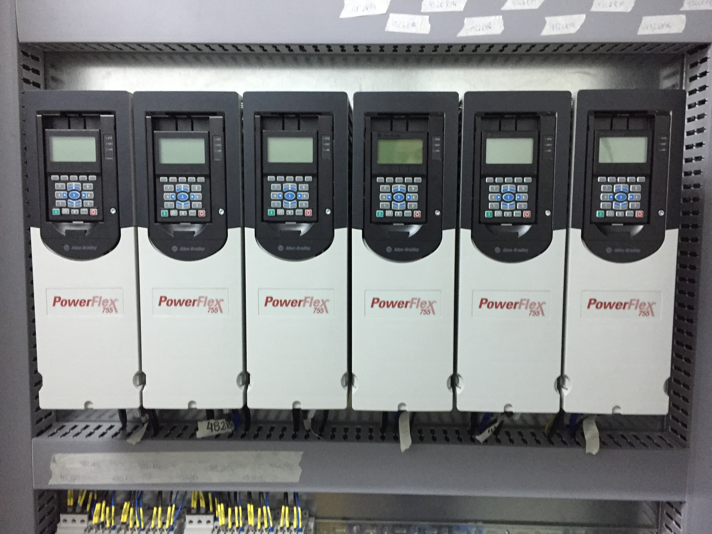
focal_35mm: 29
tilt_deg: -5.3
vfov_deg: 48.2
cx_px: 356
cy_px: 267
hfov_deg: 61.7
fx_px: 596
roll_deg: -2.3
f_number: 2.2
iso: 250
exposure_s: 1/17
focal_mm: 4.15
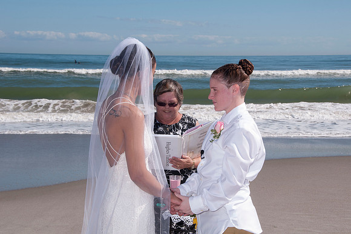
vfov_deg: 19.6
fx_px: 677
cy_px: 117
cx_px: 176
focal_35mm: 69
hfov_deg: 29.1
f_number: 13
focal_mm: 46
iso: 100
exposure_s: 1/250
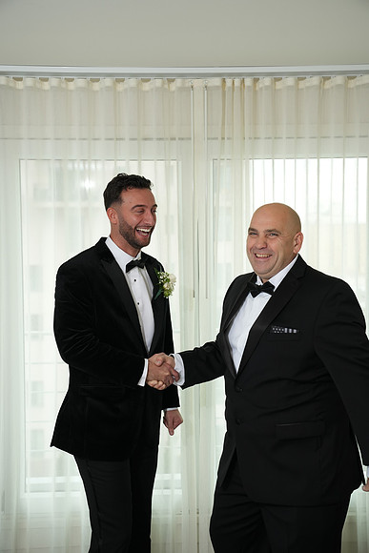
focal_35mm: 48
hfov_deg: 28.1
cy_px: 276
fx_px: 738
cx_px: 184
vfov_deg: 41.1
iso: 640
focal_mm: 48
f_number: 4
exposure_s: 1/200
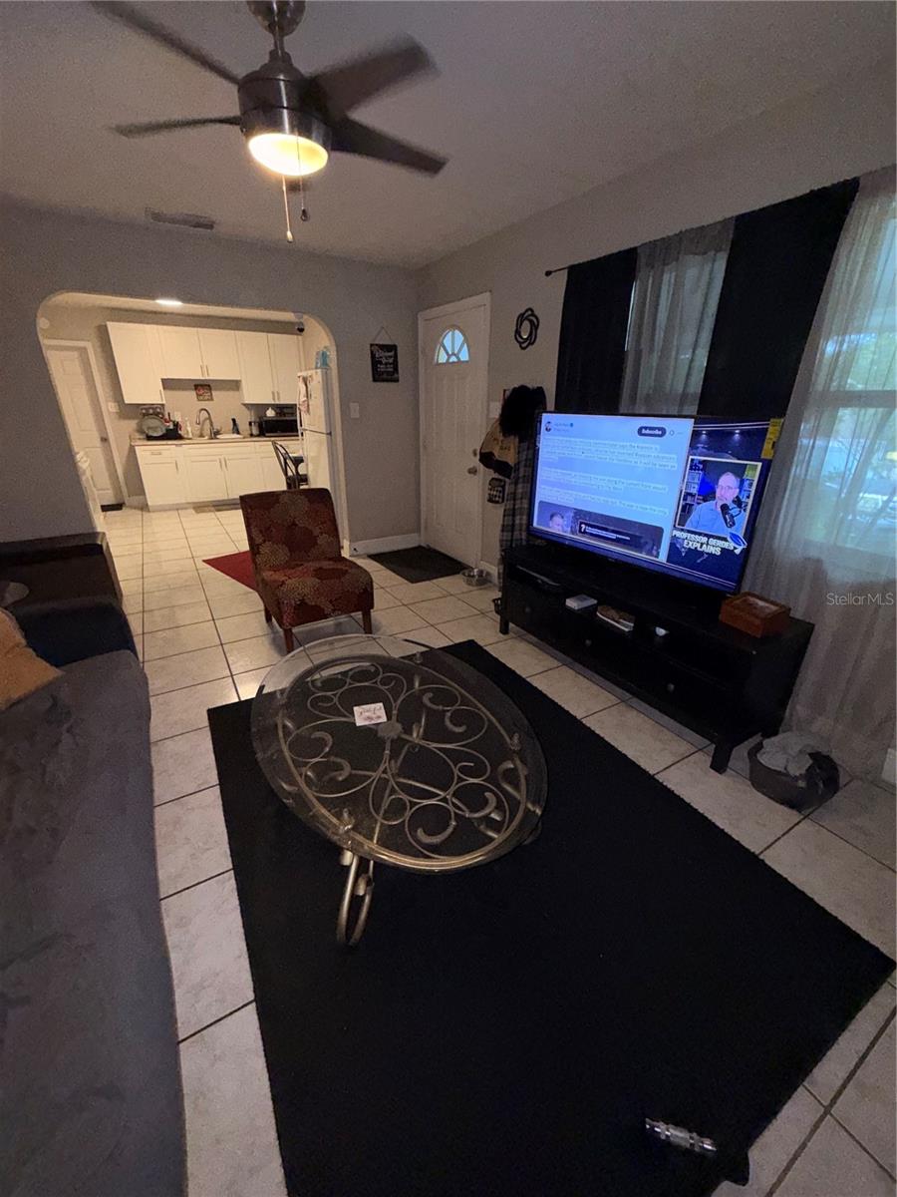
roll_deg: -0.8
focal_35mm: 14
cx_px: 448
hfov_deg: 85.7
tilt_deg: -21.1
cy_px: 598
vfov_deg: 102.1
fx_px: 484
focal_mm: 2.22
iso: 160
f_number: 2.2
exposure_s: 1/60
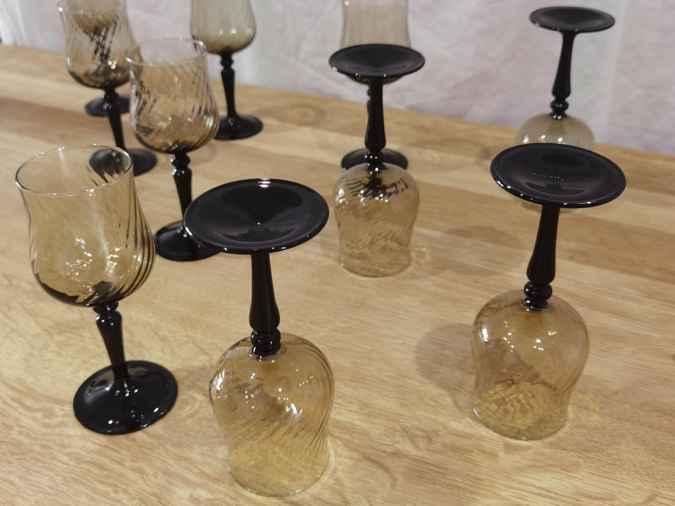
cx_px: 338
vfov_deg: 39.7
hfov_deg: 51.4
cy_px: 253
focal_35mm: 36
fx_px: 702
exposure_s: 1/50
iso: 125
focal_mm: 6.71
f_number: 1.9
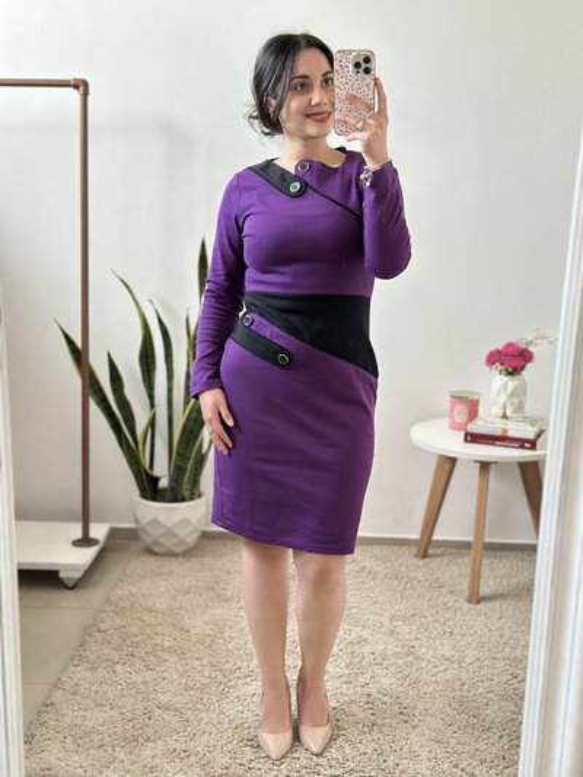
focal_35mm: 48
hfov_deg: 30.3
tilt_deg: -21.7
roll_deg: -1.8
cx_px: 292
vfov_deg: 39.6
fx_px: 1077
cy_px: 388
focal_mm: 6.86
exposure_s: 1/40
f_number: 1.78
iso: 400
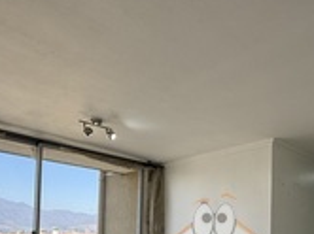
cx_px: 216
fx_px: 326
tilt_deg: +2.3
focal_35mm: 36
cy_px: 228
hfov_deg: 50.3
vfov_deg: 36.1
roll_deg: -1.3
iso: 64
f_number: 2.2
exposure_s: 1/458
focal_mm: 2.22
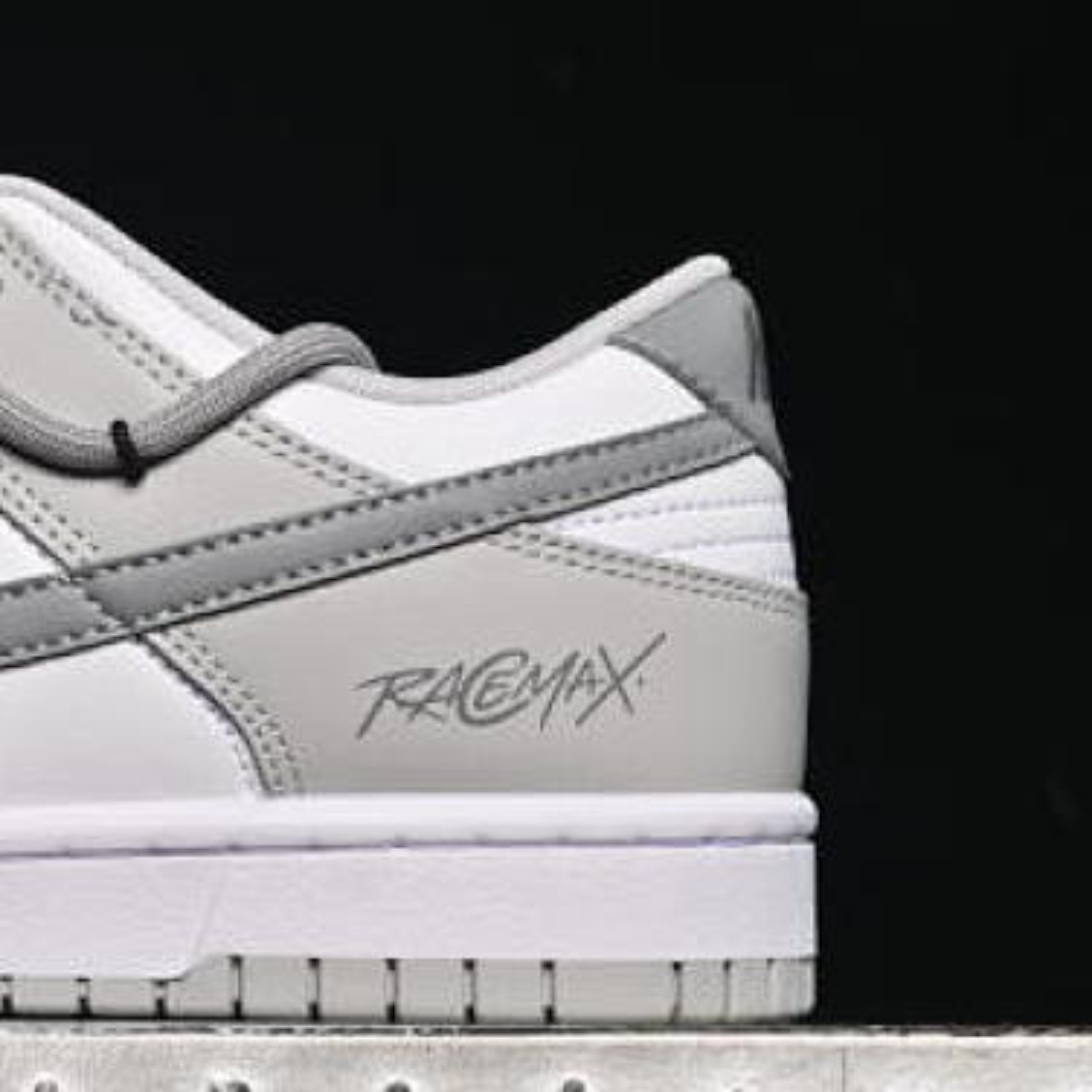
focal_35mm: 183
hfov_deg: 9.4
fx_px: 6531
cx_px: -244
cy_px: 372
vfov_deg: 9.6
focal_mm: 50
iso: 160
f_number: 6.3
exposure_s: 1/60
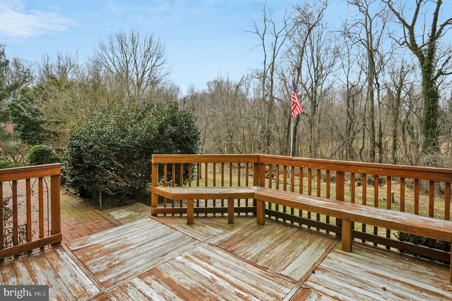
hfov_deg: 93.3
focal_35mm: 17
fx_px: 213
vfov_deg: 70.3
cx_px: 226
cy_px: 150
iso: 100
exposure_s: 1/200
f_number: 7.1
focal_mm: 17
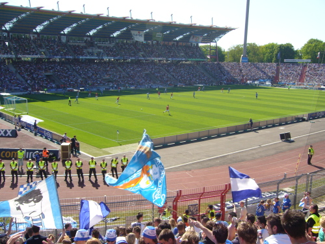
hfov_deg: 52.6
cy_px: 122
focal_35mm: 35
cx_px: 162
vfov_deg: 40.7
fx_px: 329
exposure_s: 1/200
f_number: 5.6
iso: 80
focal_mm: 5.8
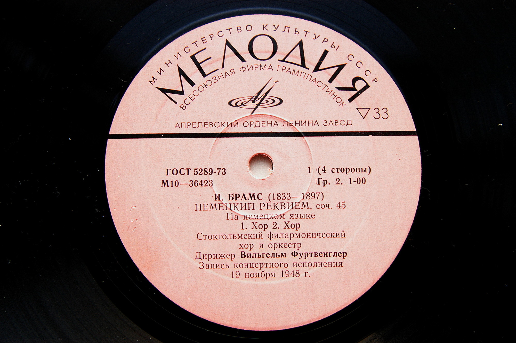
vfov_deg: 25.7
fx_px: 752
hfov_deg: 37.9
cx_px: 258
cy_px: 172
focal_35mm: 52
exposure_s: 1/50
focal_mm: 35
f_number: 3.5
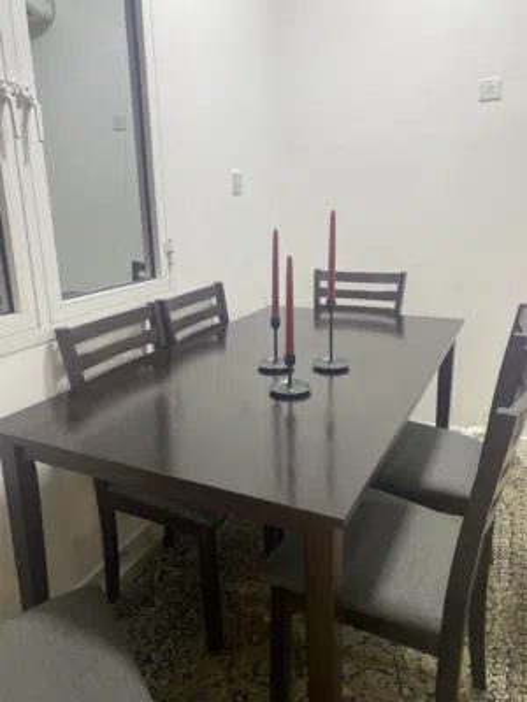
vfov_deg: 67.3
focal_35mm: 26
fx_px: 528
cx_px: 264
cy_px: 351
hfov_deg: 53.1
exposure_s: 1/100
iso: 100
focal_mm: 4.25
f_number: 1.8
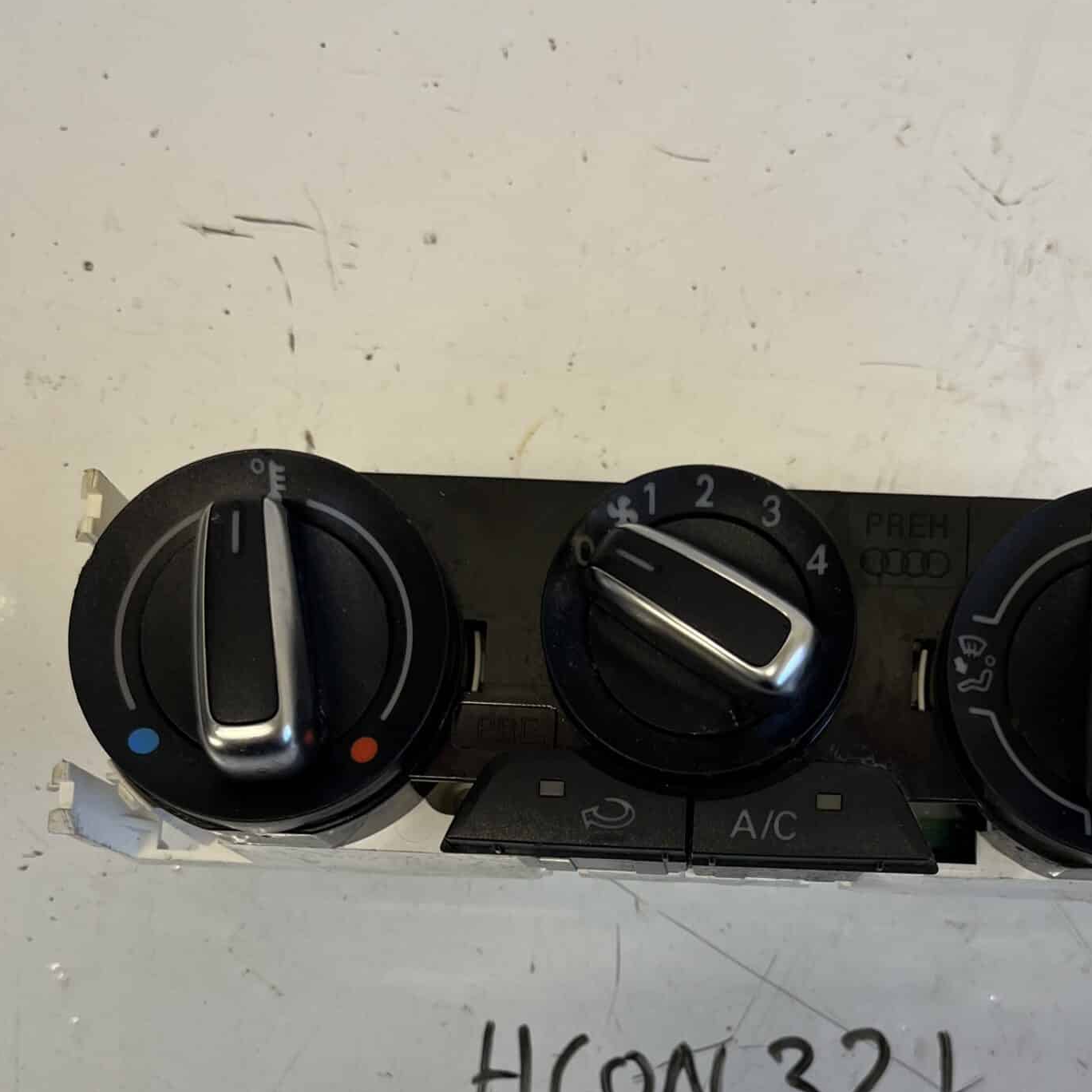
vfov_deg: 37.2
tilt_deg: -83.1
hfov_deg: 38.8
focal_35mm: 43
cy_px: 929
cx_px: 713
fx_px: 1535
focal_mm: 5.1
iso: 125
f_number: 1.6
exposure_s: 1/100
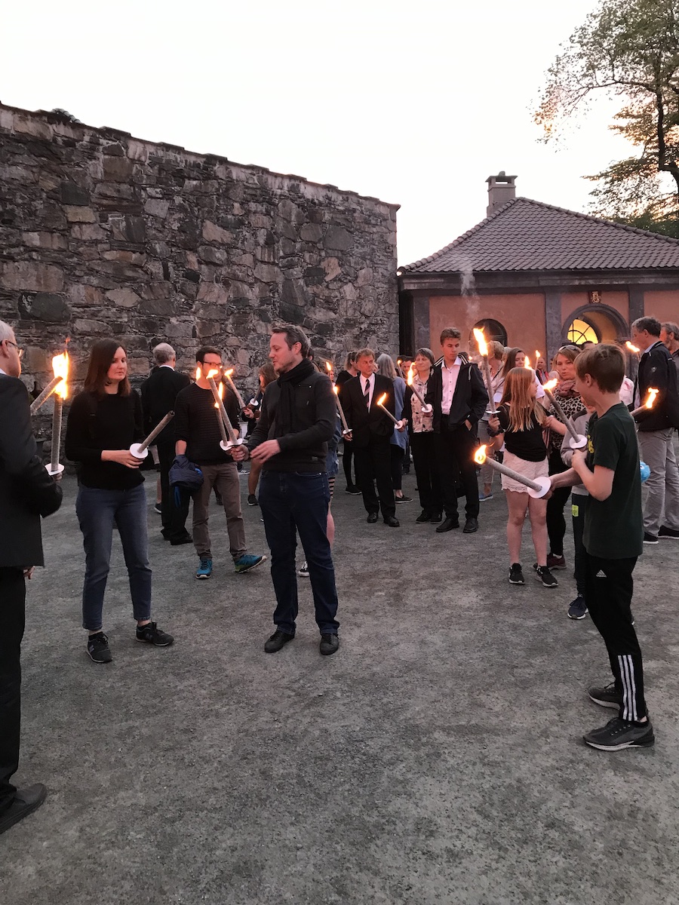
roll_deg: +2.5
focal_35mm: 28
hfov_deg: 49.7
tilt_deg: -2.3
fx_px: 732
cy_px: 452
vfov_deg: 63.4
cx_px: 340
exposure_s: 1/15
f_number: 1.8
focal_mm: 3.99
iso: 50
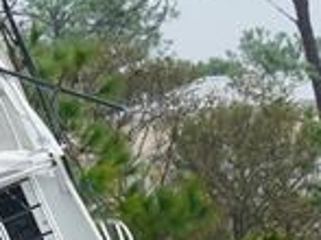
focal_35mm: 1697
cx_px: -280
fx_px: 15724
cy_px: 285
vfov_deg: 0.9
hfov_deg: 1.2
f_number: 13
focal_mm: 400
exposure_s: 1/500
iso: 800
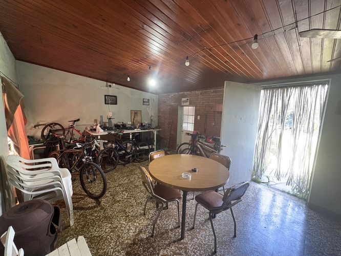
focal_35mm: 14
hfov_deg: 102.0
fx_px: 138
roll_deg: -2.3
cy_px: 128
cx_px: 170
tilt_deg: -7.2
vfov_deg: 85.7
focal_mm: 2.22
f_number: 2.2
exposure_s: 1/60
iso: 500
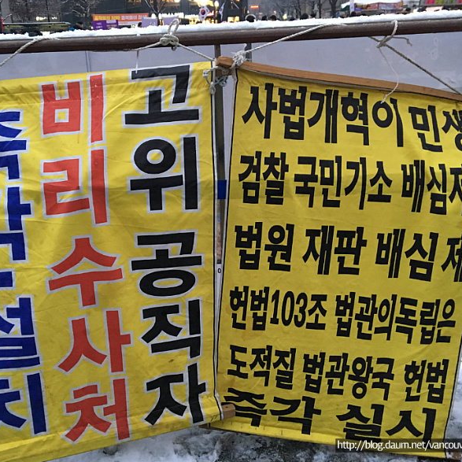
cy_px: 227
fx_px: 544
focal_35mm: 36
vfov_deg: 46.0
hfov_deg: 45.9
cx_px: 196
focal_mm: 4.15
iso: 200
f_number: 2.2
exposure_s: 1/24
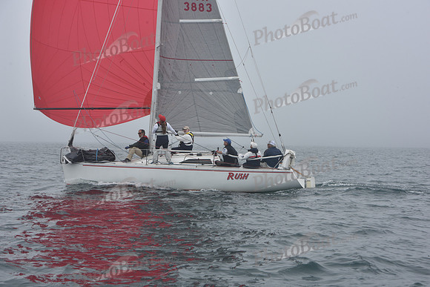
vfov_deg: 19.5
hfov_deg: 28.8
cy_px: 144
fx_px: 836
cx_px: 215
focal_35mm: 70
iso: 250
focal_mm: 70
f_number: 10
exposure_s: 1/800
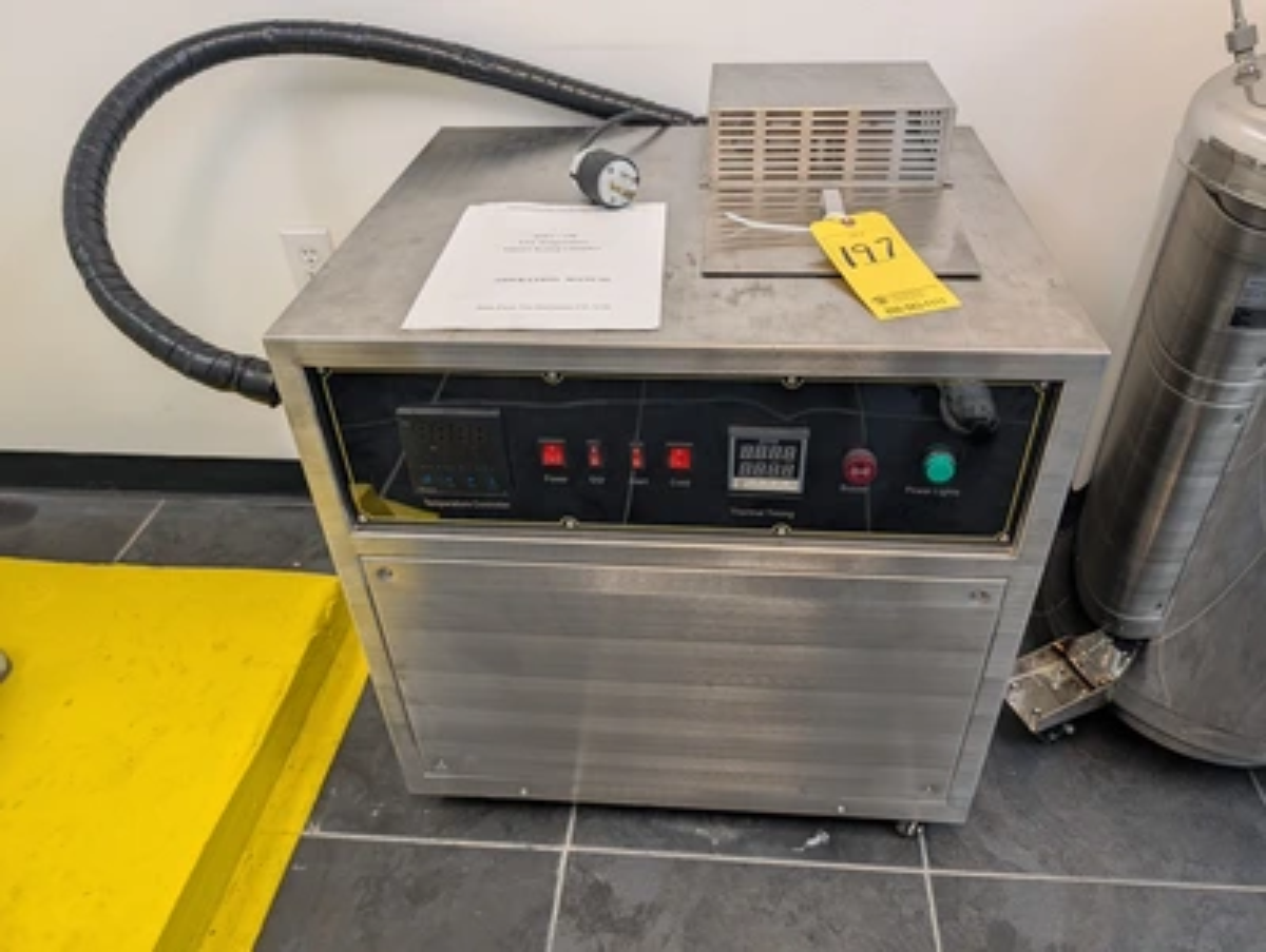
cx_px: 633
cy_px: 476
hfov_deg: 71.5
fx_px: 879
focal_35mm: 24
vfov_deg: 56.9
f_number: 1.68
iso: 123
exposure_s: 1/120
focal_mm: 6.9
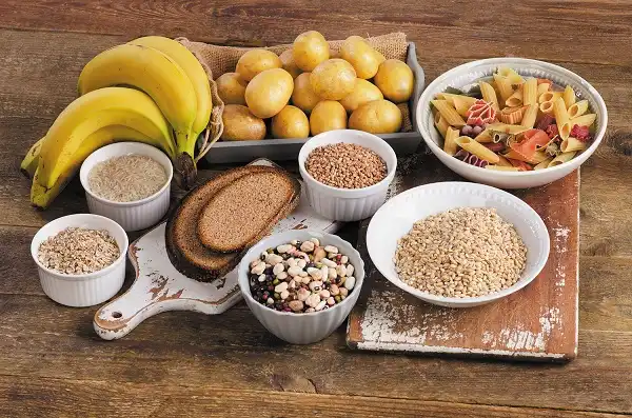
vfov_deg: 10.7
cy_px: 209
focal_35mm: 128
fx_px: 2233
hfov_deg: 16.1
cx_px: 316
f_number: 9
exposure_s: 1/200
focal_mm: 85
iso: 100
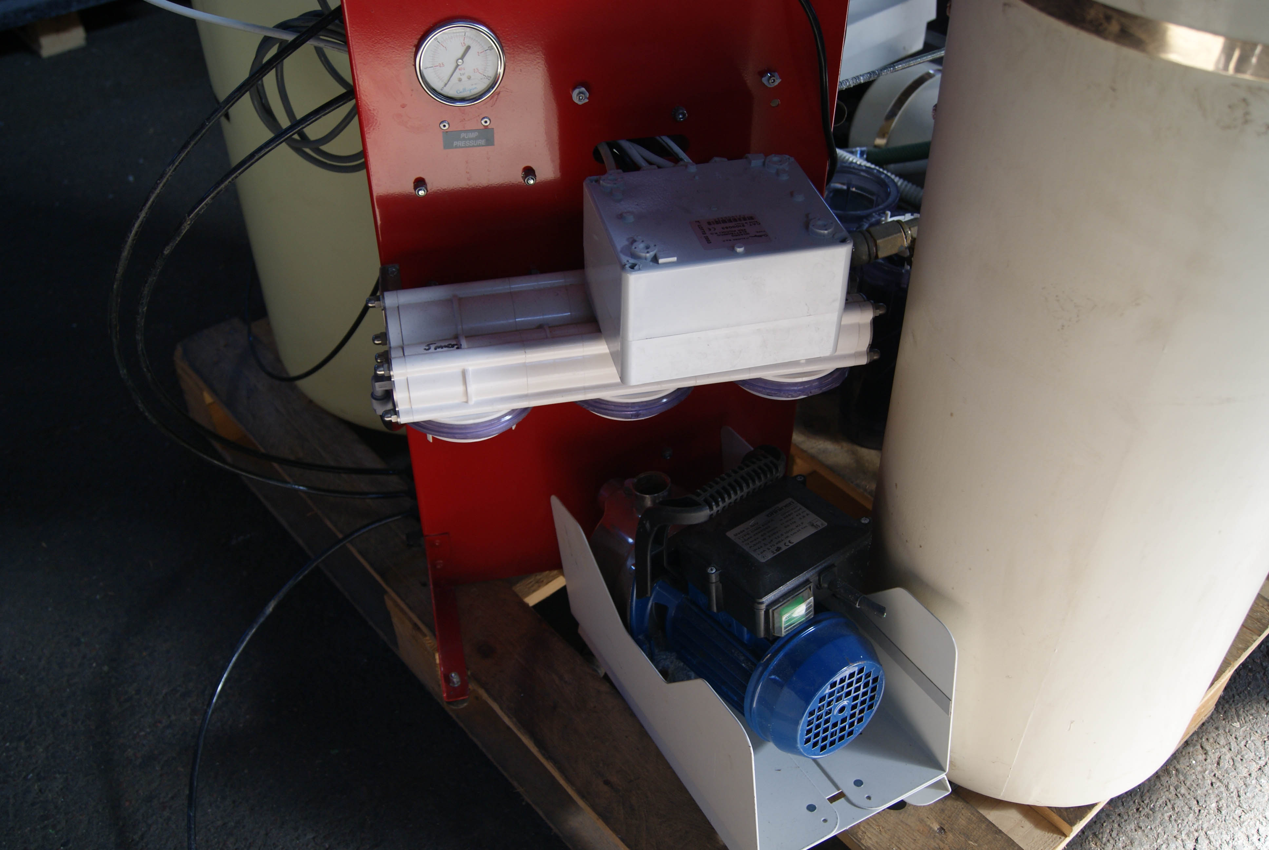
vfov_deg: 40.1
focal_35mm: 33
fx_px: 1165
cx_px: 634
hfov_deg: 57.2
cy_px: 425
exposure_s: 1/40
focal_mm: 22
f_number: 4
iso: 160
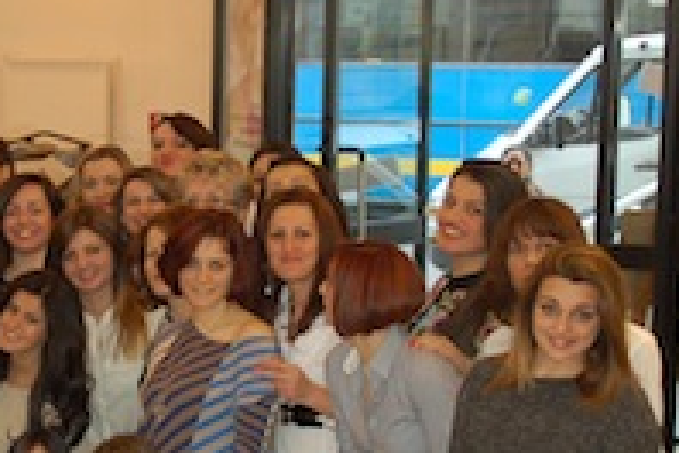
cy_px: 312
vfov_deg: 11.3
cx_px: 34
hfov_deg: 16.6
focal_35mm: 121
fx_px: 2282
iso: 400
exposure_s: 1/60
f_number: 4.2
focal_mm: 32
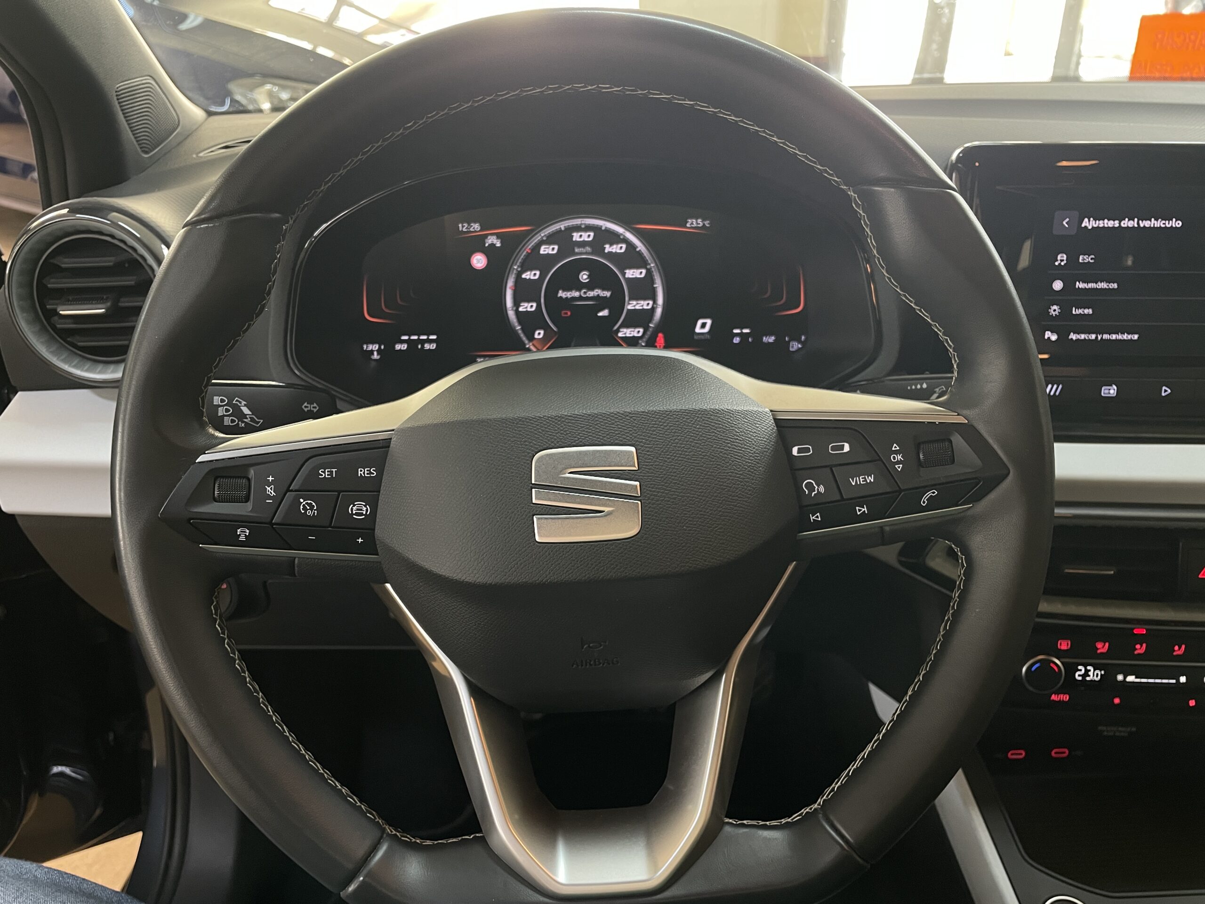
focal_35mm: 26
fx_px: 905
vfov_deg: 53.1
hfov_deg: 67.3
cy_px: 452
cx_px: 602
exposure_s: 1/50
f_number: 1.6
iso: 160
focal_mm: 4.2
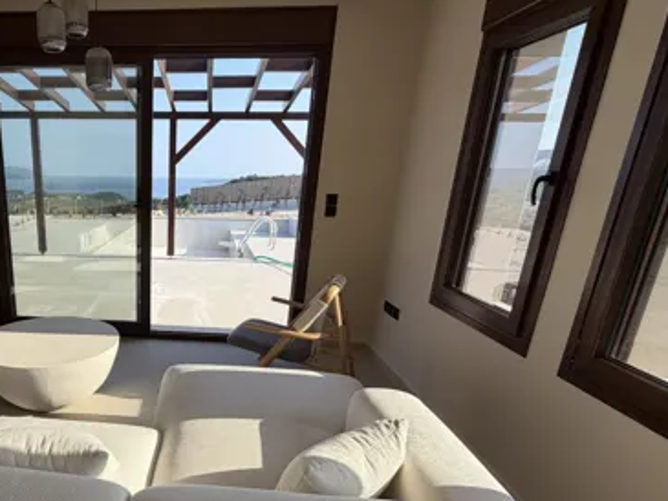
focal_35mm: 23
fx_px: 444
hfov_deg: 68.9
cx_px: 165
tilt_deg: -16.5
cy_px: 305
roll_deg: -0.9
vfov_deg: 58.3
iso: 40
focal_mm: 2.22
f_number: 2.2
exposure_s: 1/585
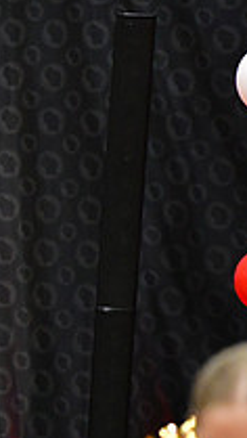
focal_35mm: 871
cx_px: -354
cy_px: 389
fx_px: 10113
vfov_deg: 2.5
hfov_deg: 1.4
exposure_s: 1/500
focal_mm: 200
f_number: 3.2
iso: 5000
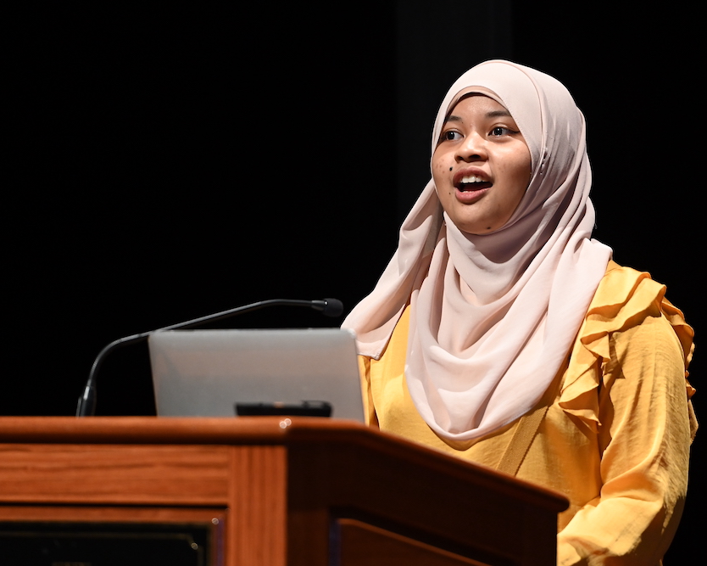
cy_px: 283
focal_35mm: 270
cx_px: 382
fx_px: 5649
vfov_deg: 5.7
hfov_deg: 7.2
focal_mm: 200
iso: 2000
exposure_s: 1/250
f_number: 2.8
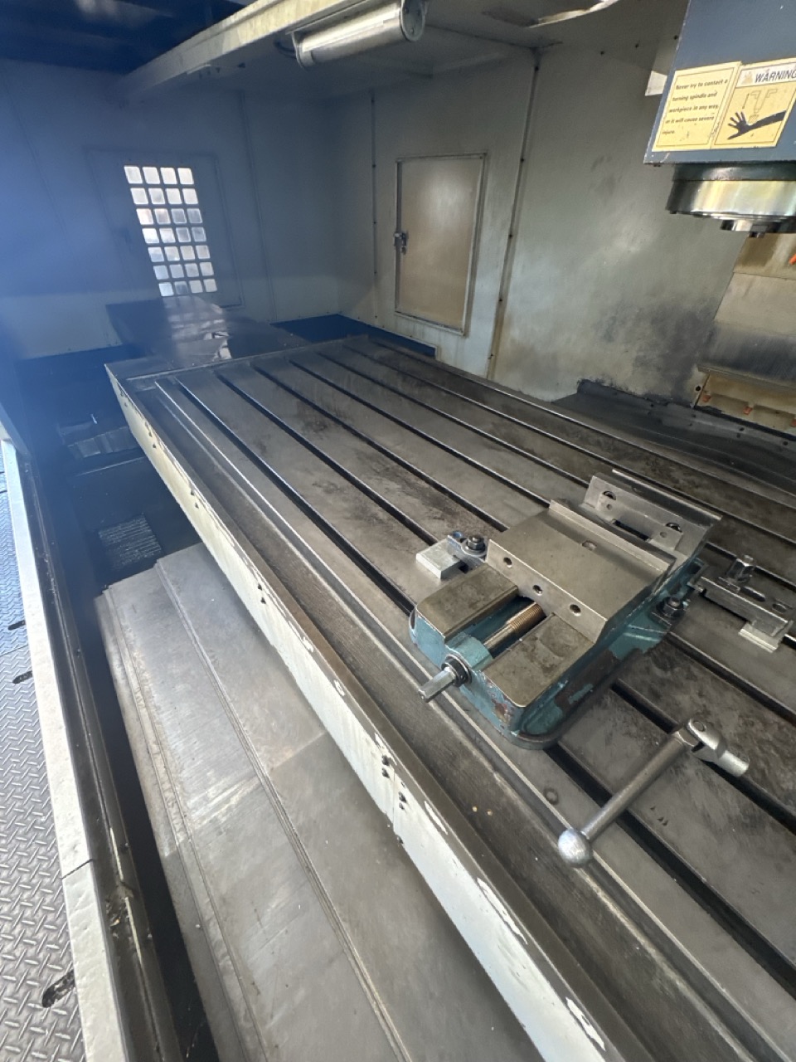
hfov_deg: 85.7
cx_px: 398
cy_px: 531
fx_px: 429
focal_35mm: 14
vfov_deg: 102.1
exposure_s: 1/69
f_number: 2.2
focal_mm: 2.22
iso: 320
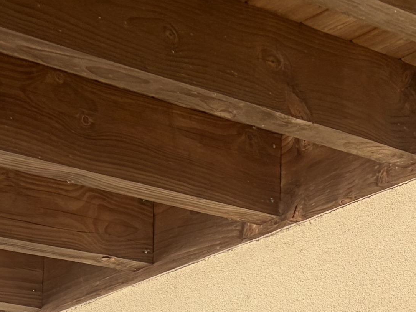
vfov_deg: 9.4
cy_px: 789
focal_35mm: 137
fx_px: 1646
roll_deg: +0.5
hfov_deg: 14.3
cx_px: 370
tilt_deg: +4.5
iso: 50
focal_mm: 5.96
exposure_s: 1/222
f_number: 1.6
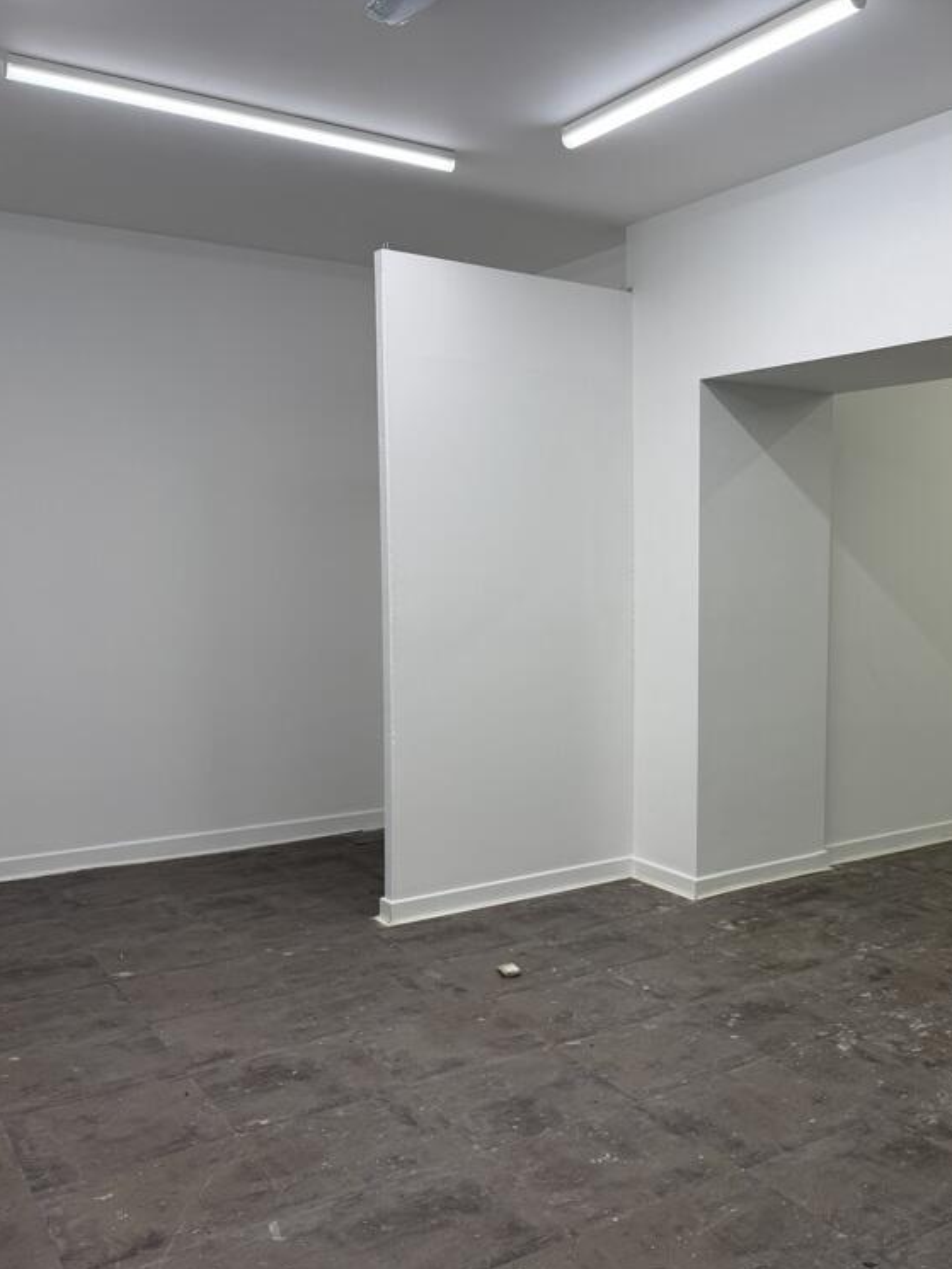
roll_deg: -1.0
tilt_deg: -4.7
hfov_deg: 41.5
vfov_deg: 55.3
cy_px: 649
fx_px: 1210
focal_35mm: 33
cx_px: 731
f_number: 1.78
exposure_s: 1/307
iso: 80
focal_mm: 6.76
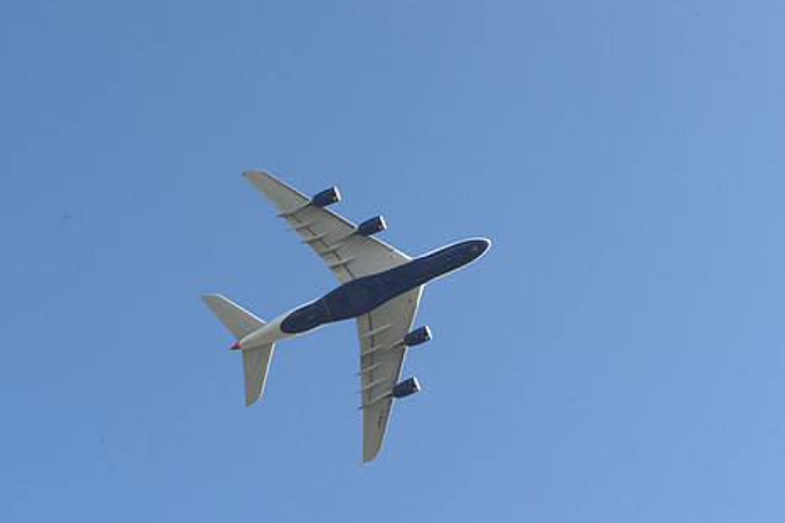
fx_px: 1896
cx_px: 380
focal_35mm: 87
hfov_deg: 23.4
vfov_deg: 15.7
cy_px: 302
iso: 500
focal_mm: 70
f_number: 10
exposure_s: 1/400
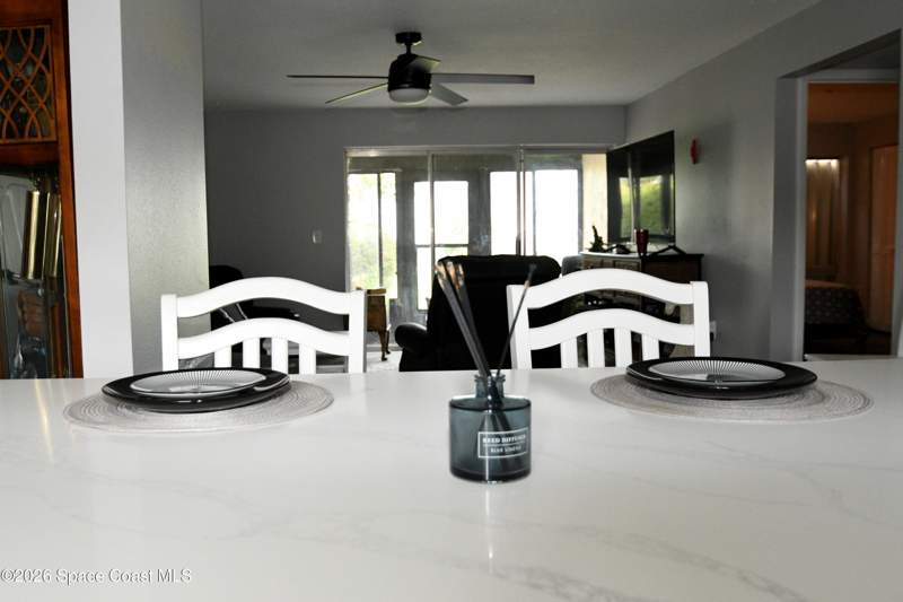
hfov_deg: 65.5
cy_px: 301
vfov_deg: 46.4
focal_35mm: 28
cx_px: 452
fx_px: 702
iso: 2000
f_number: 5
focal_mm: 19
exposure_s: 1/250
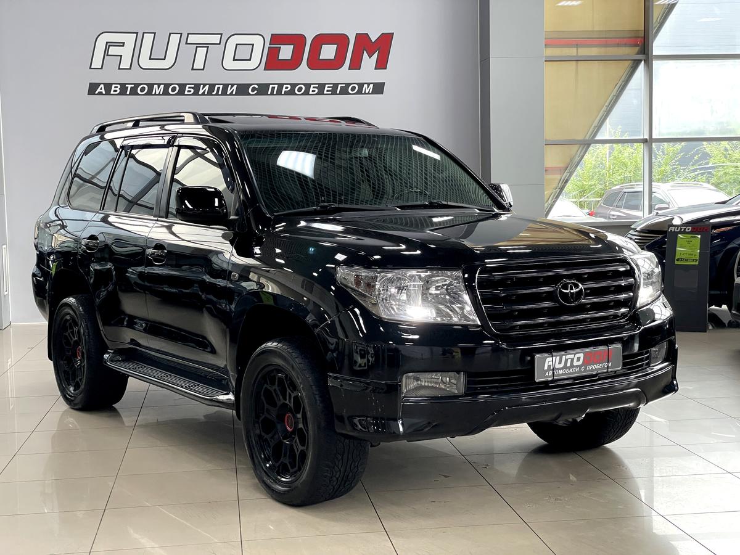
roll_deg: +1.4
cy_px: 278
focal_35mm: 52
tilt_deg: -4.3
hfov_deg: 36.8
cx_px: 370
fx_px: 1112
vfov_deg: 28.0
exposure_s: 1/77
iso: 200
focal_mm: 6
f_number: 2
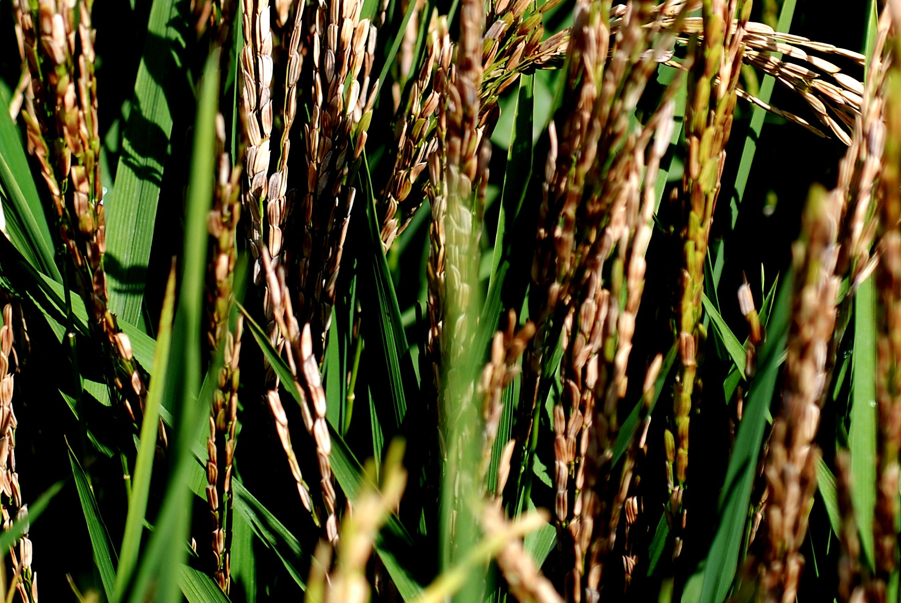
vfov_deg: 7.7
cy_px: 69
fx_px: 4485
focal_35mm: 179
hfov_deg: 11.5
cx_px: 400
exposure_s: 1/1000
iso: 125
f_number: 4
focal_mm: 60
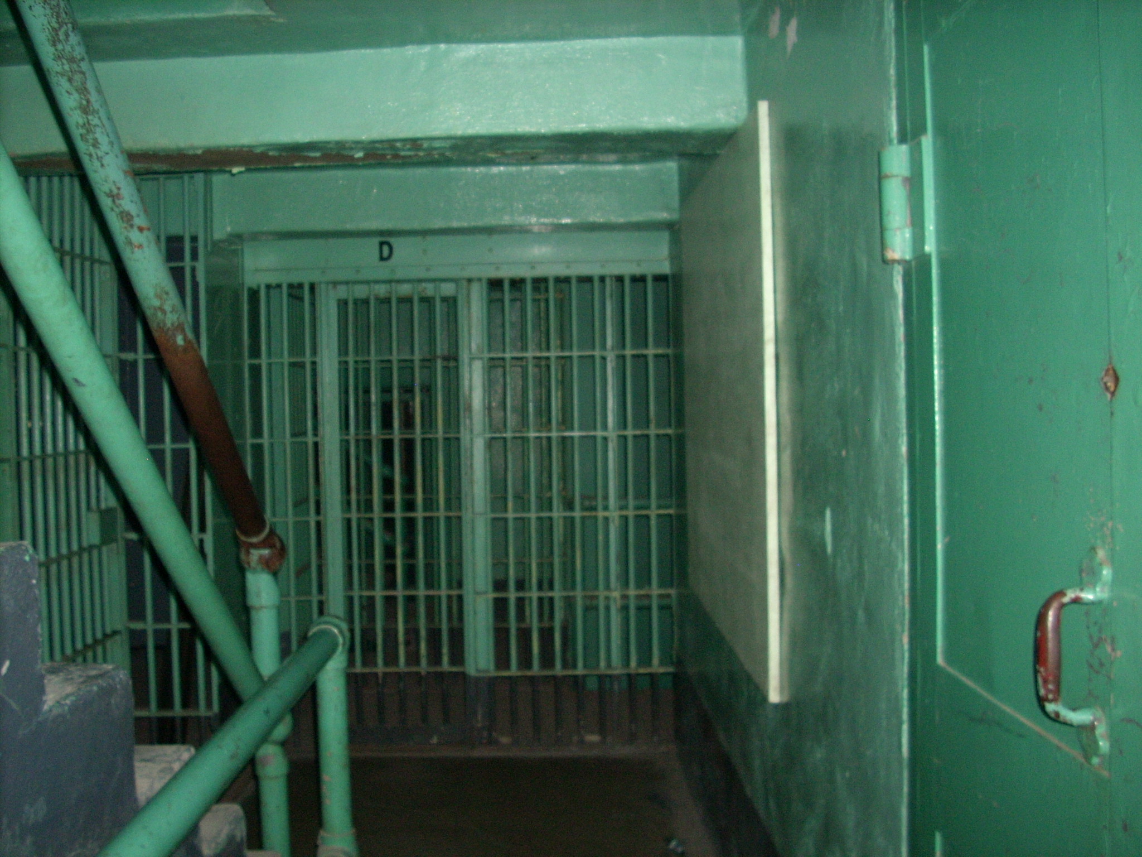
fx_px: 1221
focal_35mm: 37
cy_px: 428
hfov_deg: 50.1
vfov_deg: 38.7
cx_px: 571
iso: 200
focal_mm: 6.2
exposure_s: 1/60
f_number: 2.8
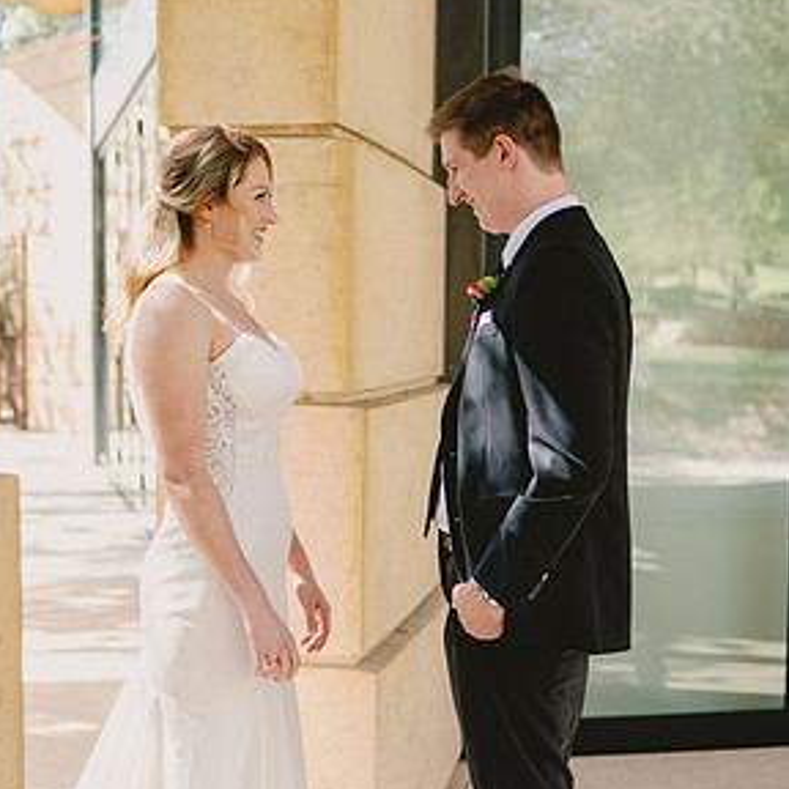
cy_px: 542
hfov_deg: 25.0
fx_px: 1779
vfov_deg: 24.8
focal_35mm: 69
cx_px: 381
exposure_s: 1/320
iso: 100
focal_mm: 35
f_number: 2
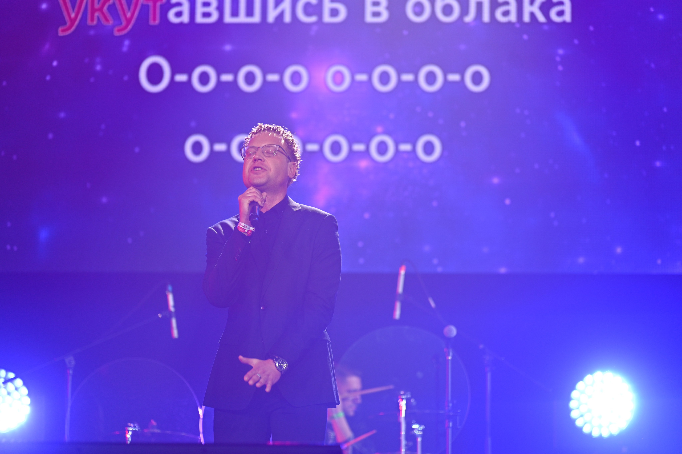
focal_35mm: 150
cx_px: 341
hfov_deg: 13.7
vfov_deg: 9.1
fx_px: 2840
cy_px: 227
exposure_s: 1/200
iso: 220
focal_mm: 150
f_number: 2.8
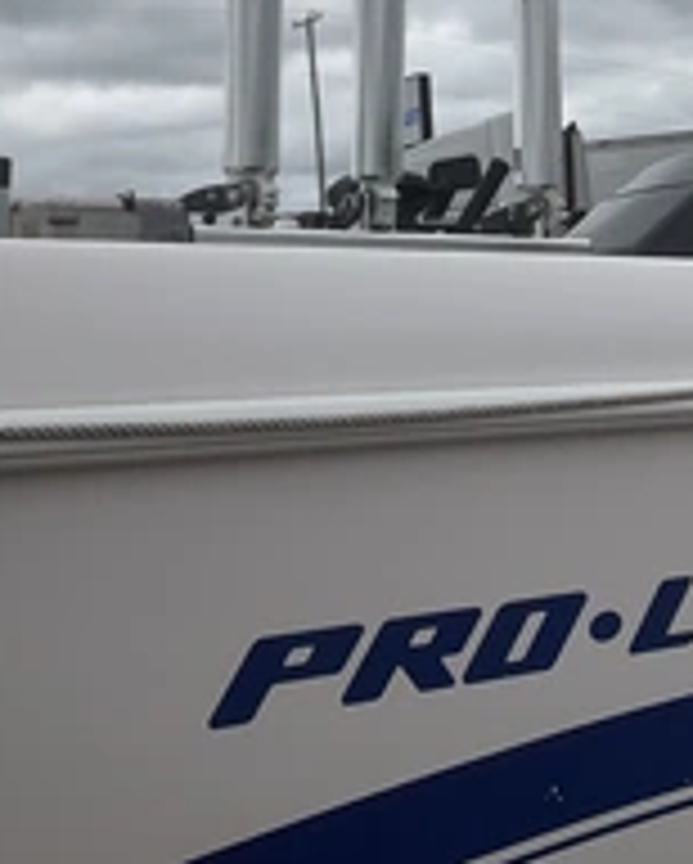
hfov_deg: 25.3
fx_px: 1510
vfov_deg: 31.2
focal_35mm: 59
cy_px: 194
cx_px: 580
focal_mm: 3
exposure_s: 1/2227
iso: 25
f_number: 1.8
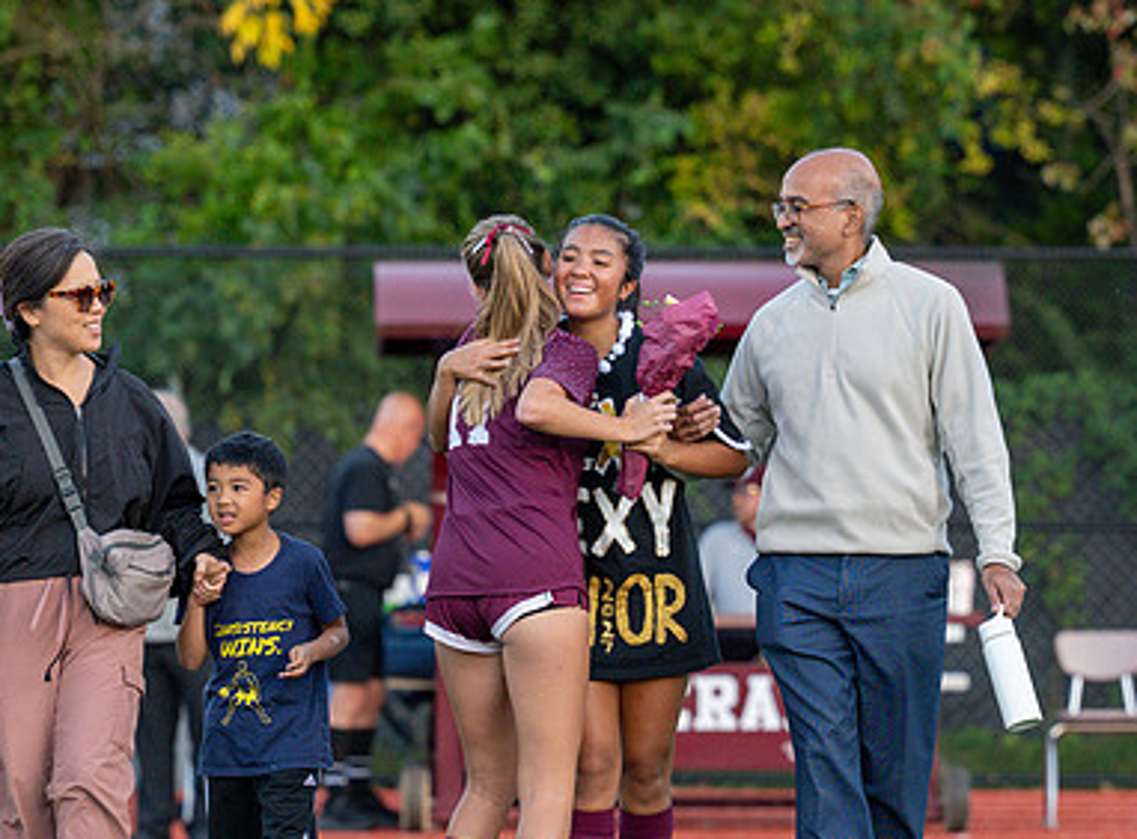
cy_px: 529
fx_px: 10484
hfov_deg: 6.2
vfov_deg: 4.6
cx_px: 568
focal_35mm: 321
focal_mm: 165
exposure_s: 1/1000
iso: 1250
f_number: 3.5
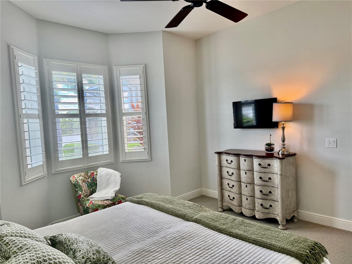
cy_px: 132
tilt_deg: -3.3
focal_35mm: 24
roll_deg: +2.6
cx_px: 176
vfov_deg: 56.8
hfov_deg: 71.6
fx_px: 244
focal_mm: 6.76
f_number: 1.78
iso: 125
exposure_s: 1/237
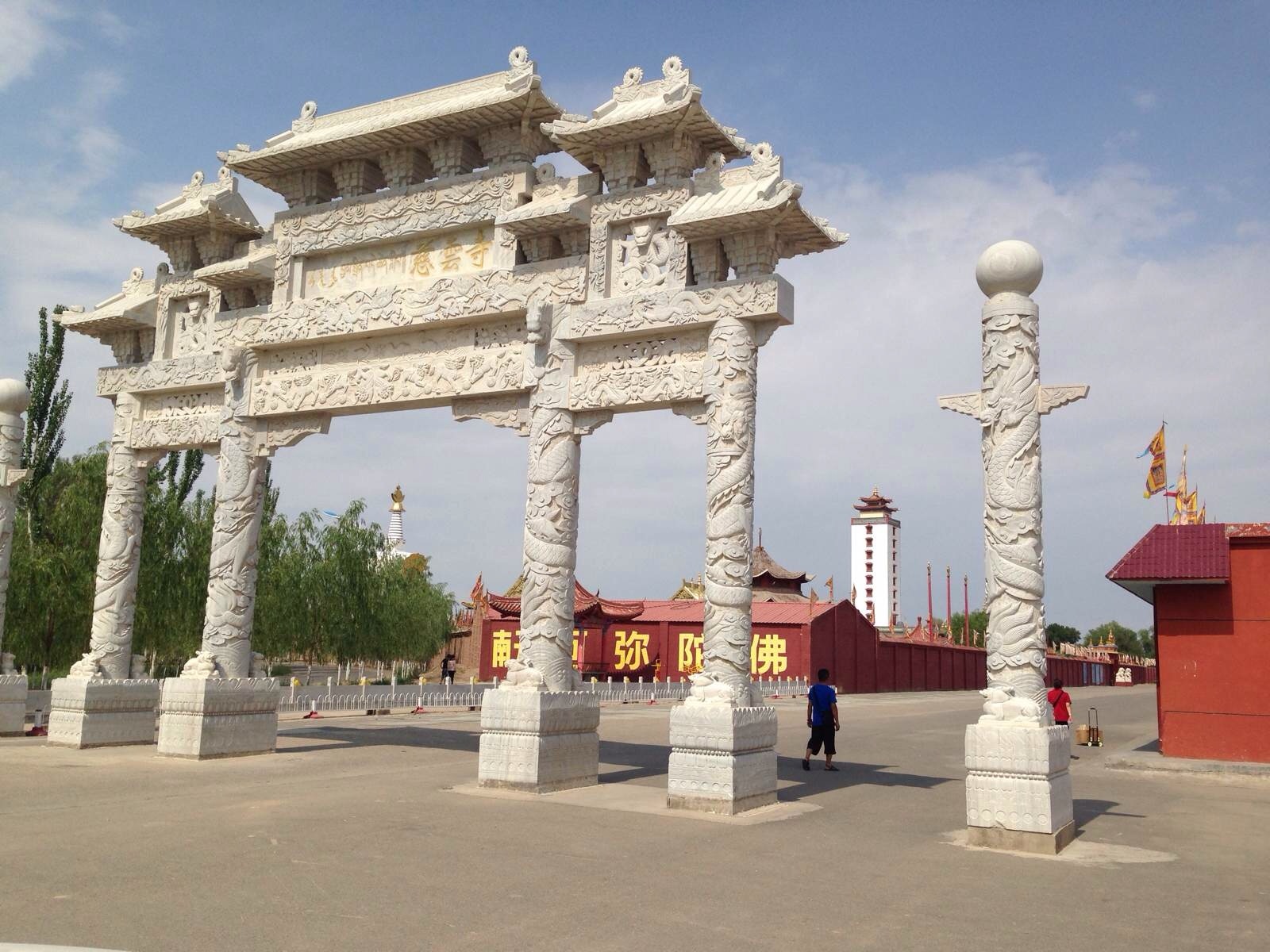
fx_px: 1211
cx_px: 635
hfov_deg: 55.4
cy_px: 476
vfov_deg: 42.9
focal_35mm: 33
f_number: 2.4
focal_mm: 4.12
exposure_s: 1/3195
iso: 50
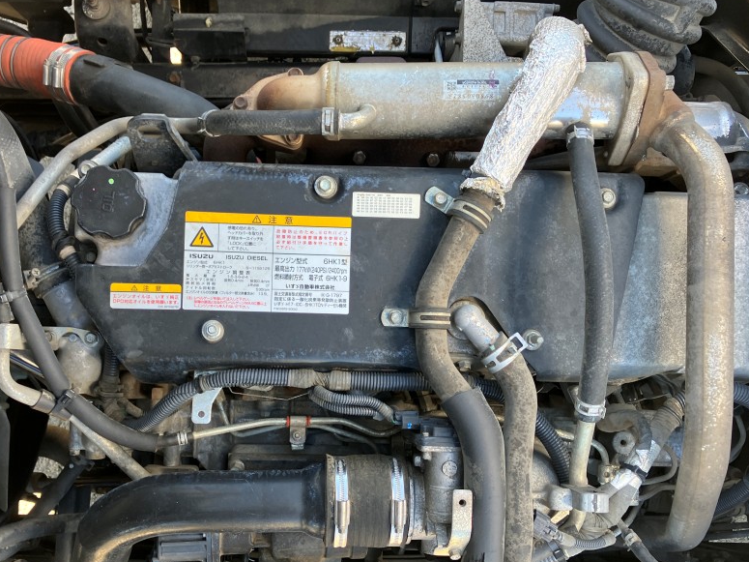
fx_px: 800
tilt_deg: -84.8
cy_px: 312
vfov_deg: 38.6
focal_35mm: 37
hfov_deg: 50.0
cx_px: 330
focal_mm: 3.99
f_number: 1.8
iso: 40
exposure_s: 1/121
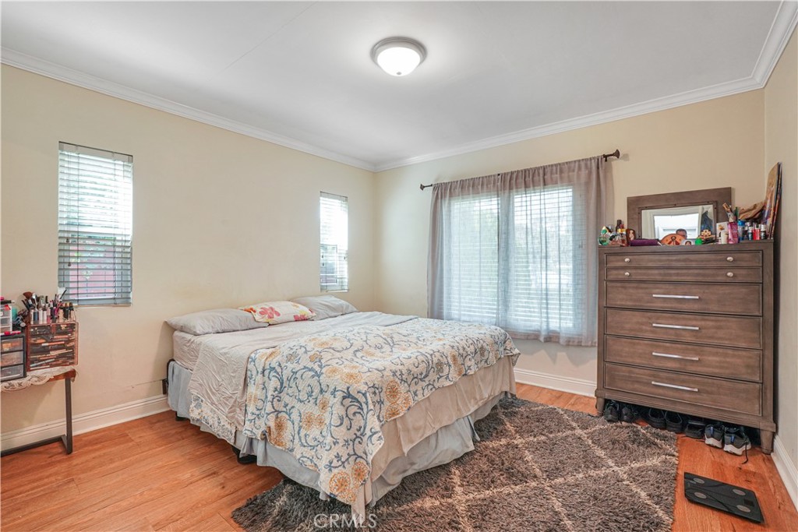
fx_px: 346
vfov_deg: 75.2
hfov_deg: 98.2
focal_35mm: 16
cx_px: 399
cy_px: 266
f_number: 8
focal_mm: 10.4
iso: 640
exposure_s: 1/6
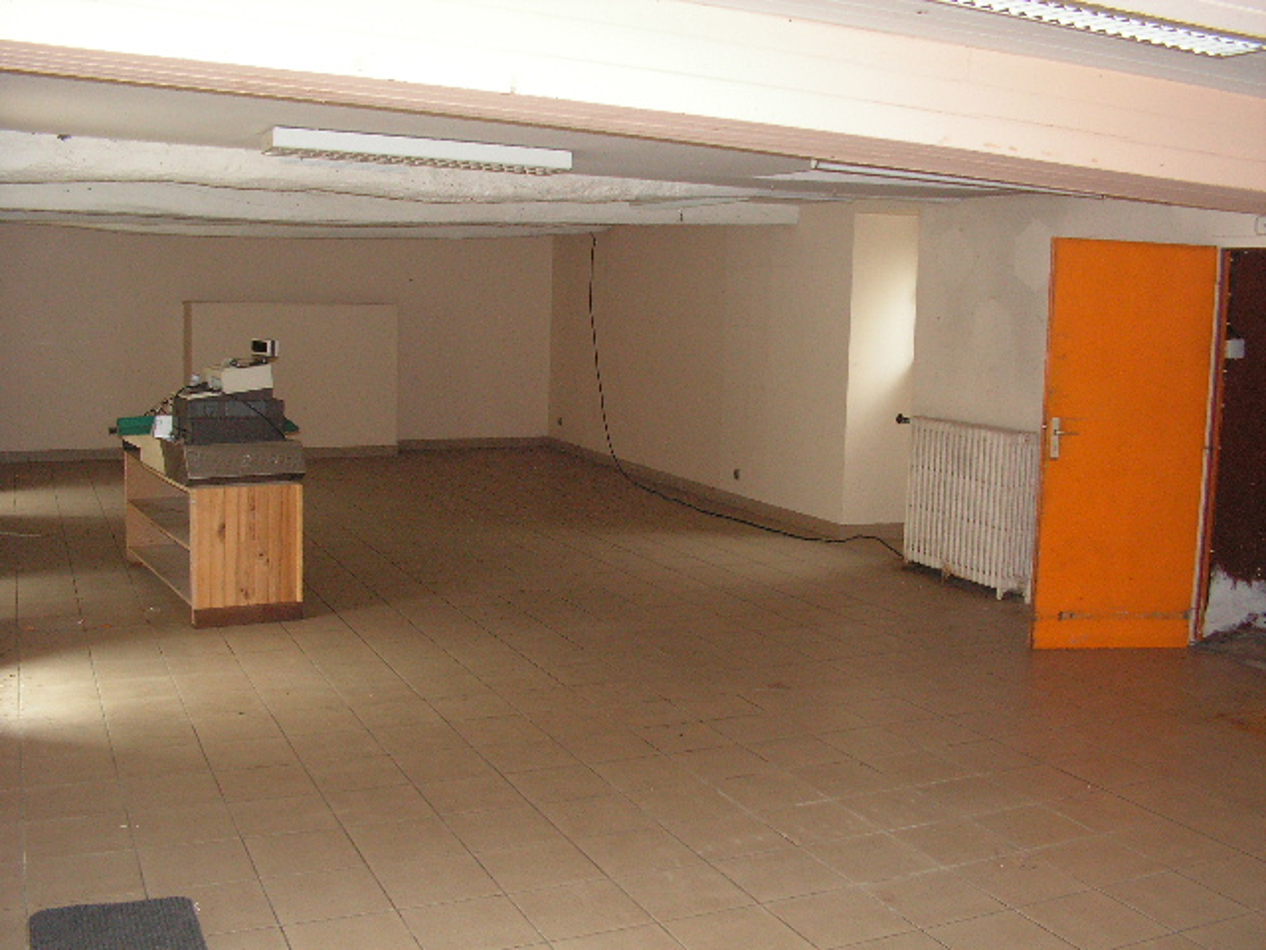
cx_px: 633
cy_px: 475
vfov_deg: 39.7
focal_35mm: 36
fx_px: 1317
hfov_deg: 51.4
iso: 160
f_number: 3.2
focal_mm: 6
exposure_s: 1/40
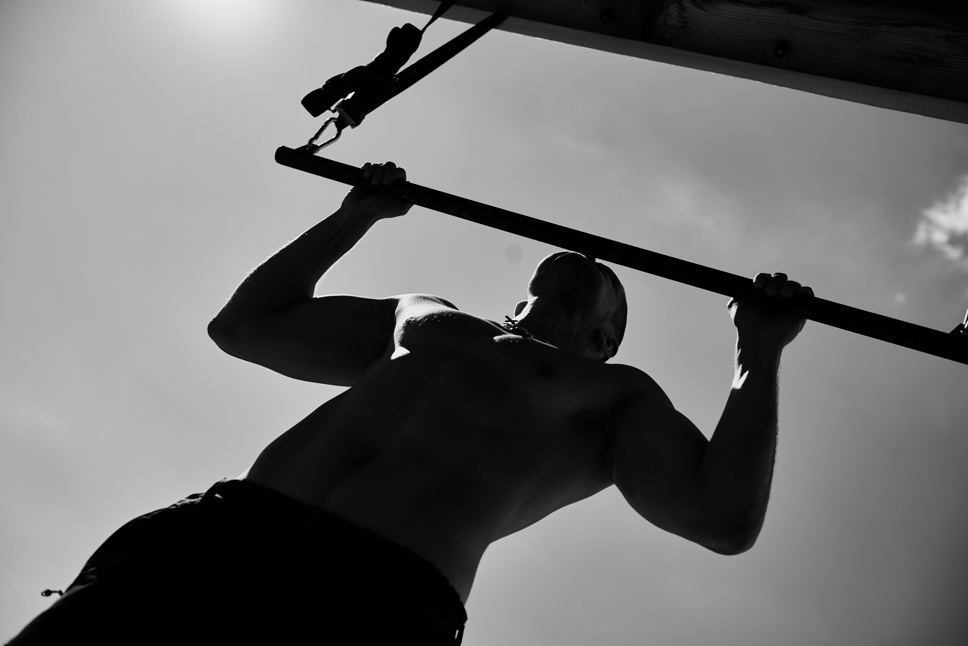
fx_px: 1076
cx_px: 484
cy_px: 323
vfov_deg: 33.4
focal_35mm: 40
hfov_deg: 48.4
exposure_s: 1/500
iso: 64
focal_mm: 40
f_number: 4
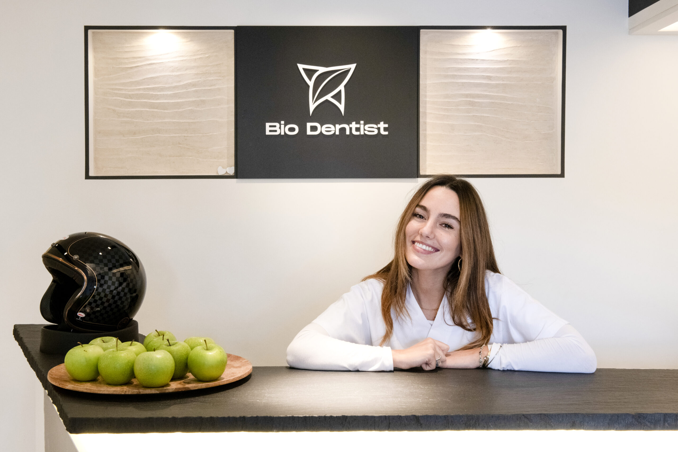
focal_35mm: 48
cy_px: 226
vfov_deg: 28.1
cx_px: 339
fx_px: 904
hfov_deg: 41.1
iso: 2000
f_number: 11
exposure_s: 1/40
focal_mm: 48
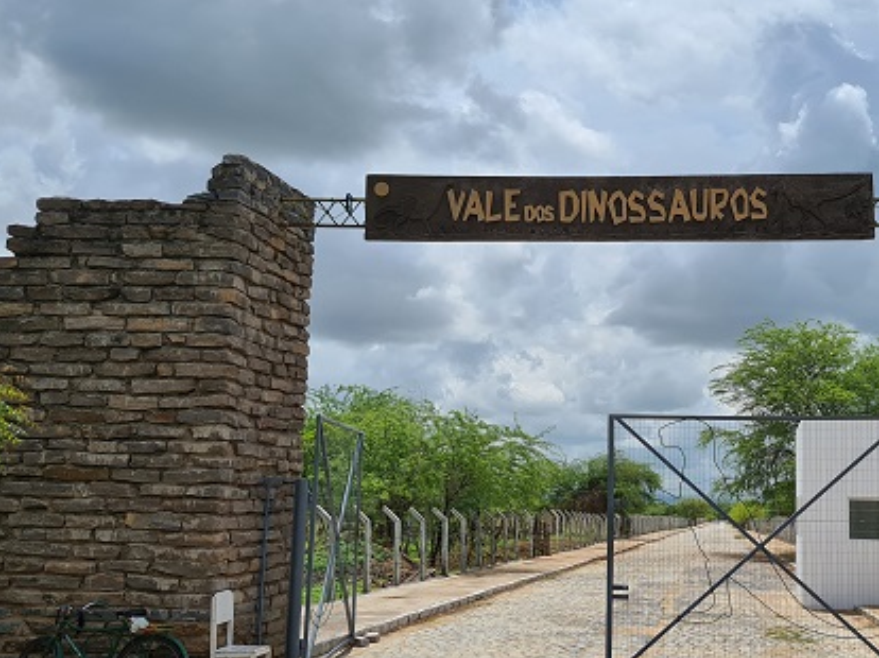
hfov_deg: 42.0
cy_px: 381
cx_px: 628
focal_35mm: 44
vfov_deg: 32.8
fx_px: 1117
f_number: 1.8
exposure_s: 1/6368
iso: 50
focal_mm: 5.4
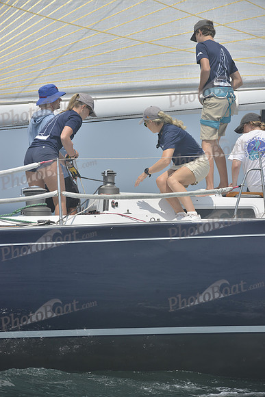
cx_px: 132
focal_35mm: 200
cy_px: 198
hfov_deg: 6.9
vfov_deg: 10.3
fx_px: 2207
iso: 280
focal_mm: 200
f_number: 8
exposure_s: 1/1000
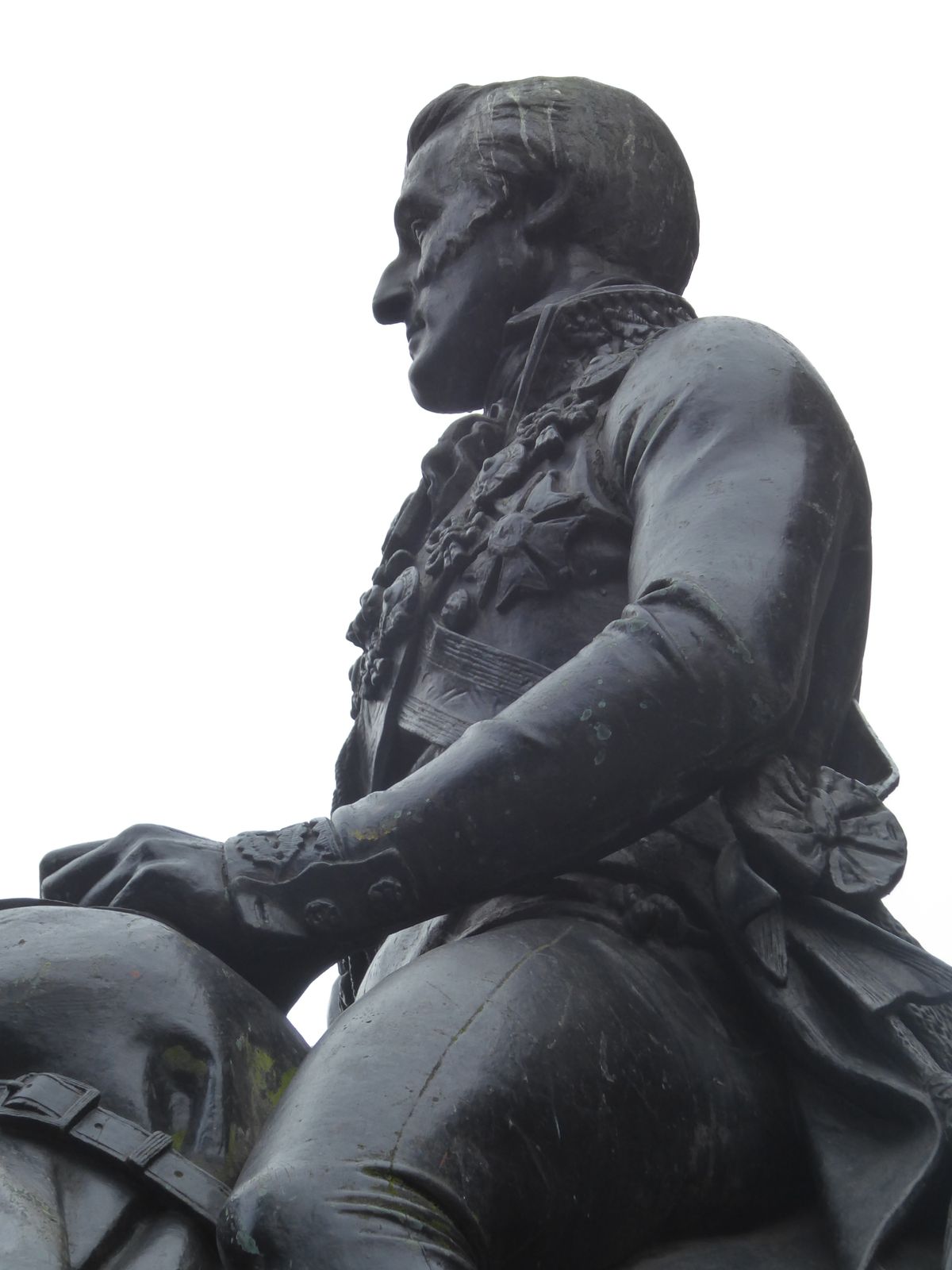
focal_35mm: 222
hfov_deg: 6.7
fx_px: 8141
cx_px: 476
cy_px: 635
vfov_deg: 8.9
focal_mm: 35.8
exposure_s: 1/125
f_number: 5.6
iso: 125
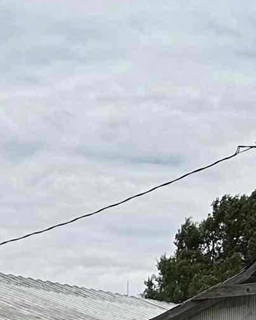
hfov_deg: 10.8
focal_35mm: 142
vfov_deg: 12.5
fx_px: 1346
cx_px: 228
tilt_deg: -2.8
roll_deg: -1.8
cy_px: 558
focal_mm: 6.86
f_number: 1.78
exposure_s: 1/9709
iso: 80
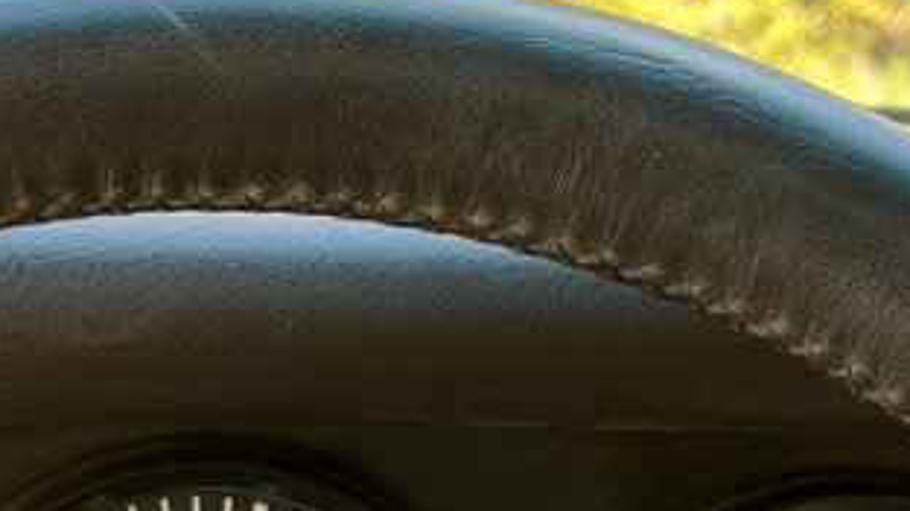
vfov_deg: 12.2
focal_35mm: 93
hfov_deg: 22.6
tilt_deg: -18.0
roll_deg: -0.1
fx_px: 2243
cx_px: 175
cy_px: 847
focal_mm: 5.1
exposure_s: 1/121
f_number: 1.6
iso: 100
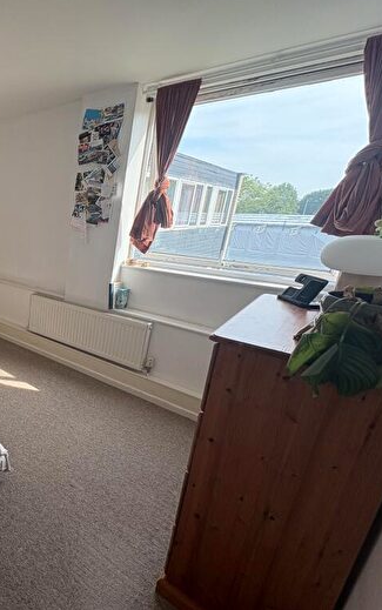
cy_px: 303
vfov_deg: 85.0
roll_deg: -1.2
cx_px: -21
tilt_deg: -16.1
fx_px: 333
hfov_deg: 46.8
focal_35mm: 20
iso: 64
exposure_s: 1/183
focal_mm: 2.22
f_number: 2.2
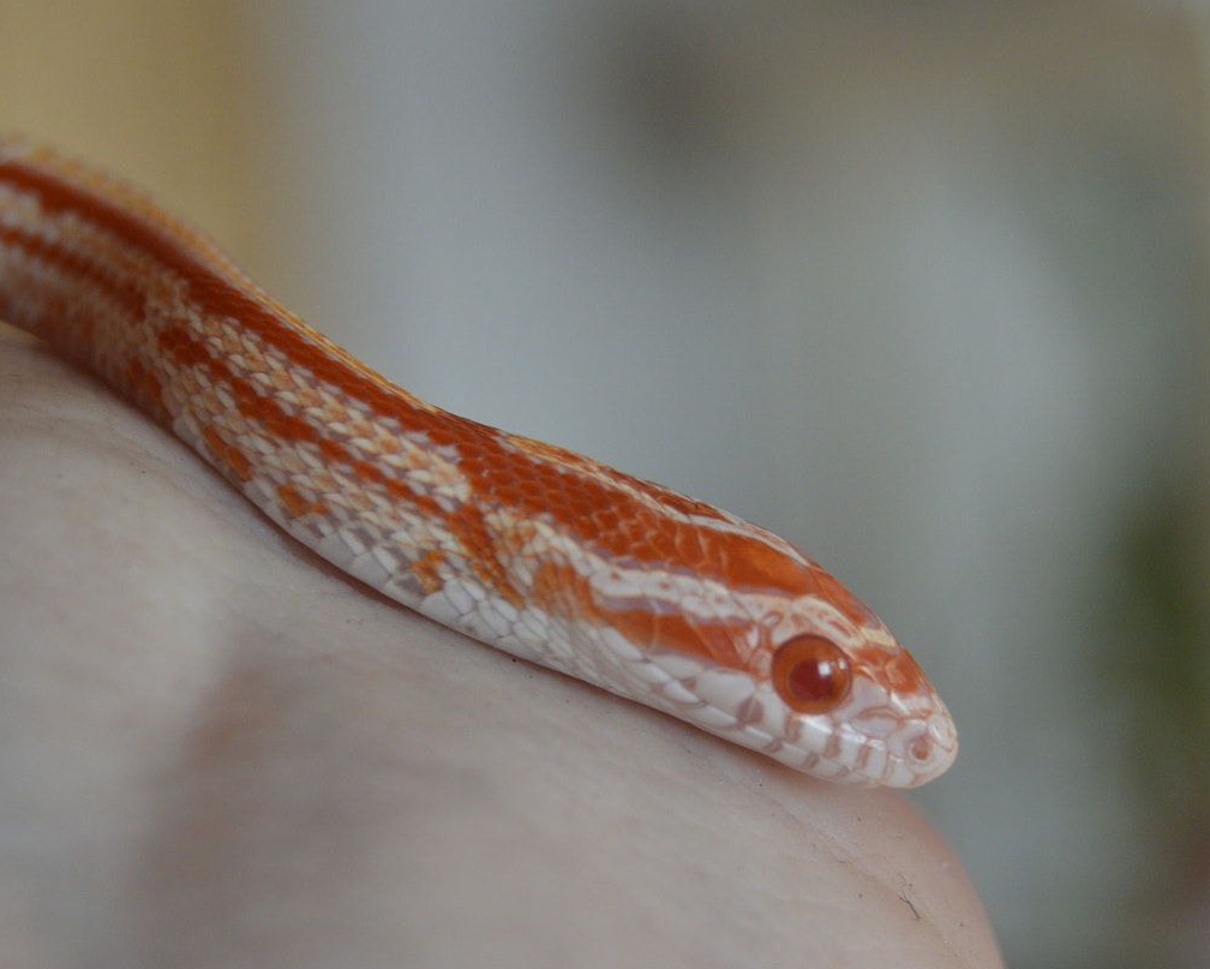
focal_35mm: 123
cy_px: 608
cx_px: 665
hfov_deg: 15.7
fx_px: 4397
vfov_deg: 12.6
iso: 640
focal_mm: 55
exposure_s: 1/60
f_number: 5.6
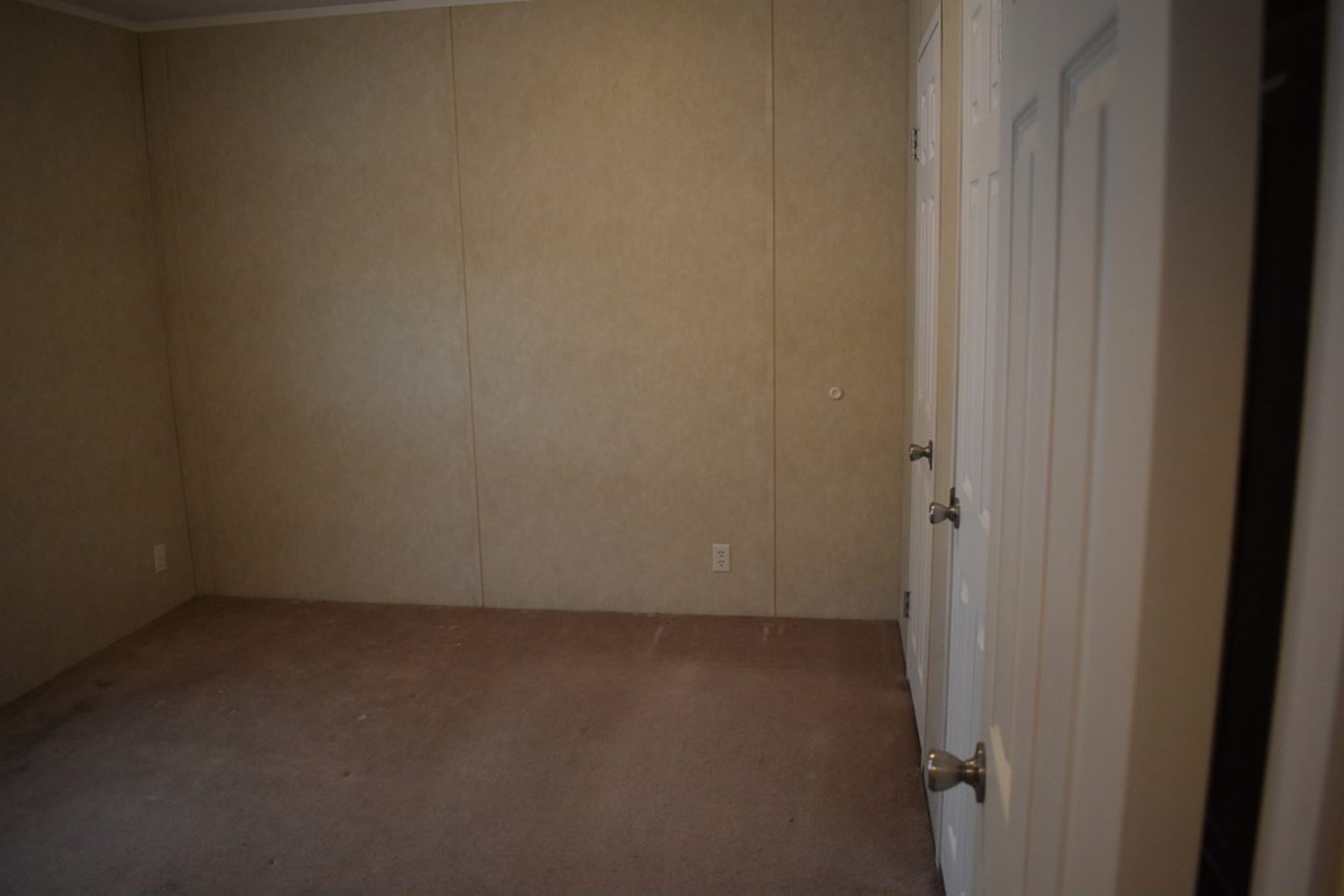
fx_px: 1008
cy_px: 448
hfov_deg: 67.4
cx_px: 672
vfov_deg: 47.9
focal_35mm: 27
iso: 1000
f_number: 3.5
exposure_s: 1/125
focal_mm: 18
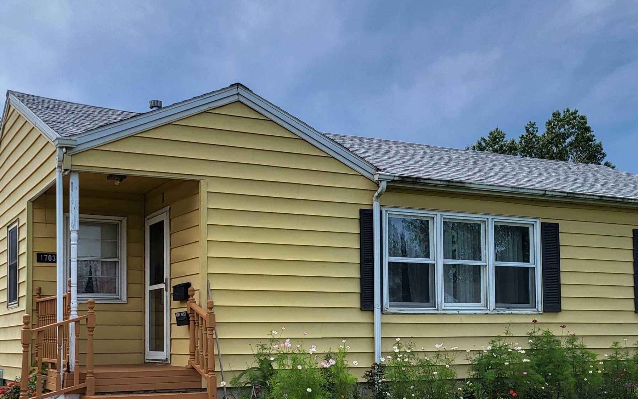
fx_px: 817
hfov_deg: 42.6
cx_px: 281
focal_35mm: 47
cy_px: 301
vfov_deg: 27.0
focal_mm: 5.4
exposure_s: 1/1686
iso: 40
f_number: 1.8
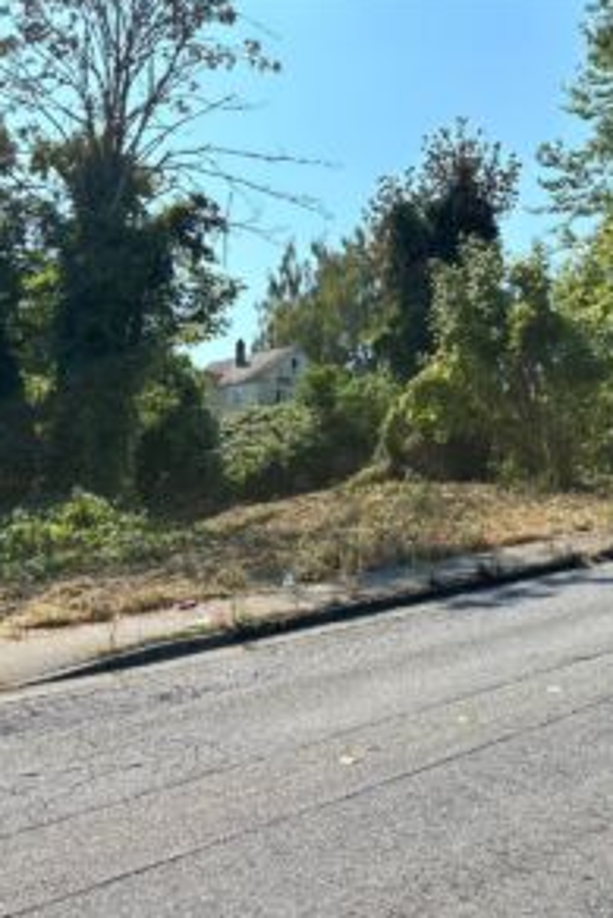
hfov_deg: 35.9
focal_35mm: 37
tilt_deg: +4.1
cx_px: 270
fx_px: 944
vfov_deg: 51.9
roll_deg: -2.2
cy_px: 462
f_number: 1.6
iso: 50
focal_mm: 5.96
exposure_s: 1/2342
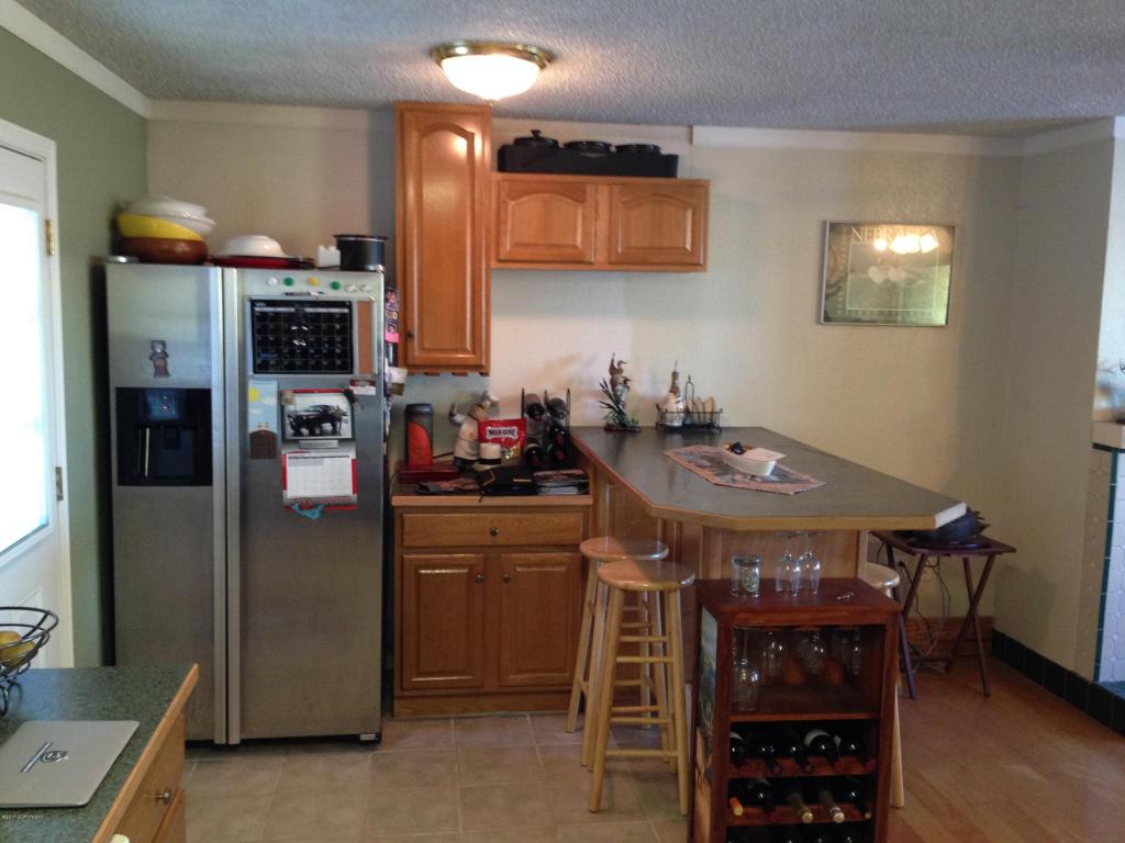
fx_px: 1072
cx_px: 562
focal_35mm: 33
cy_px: 422
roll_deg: -0.4
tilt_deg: -6.1
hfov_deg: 55.4
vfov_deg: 42.9
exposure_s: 1/20
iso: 200
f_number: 2.4
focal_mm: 4.12
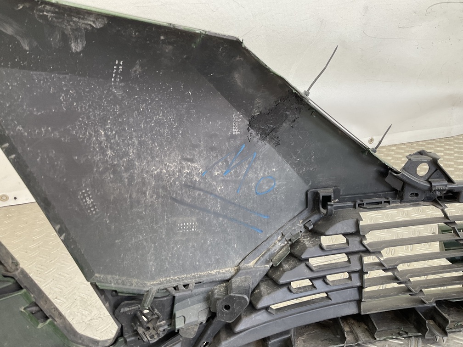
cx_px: 232
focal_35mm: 29
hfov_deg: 61.7
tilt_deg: -20.3
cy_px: 174
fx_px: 388
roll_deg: +0.7
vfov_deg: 48.2
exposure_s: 1/100
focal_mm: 3
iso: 40
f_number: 1.8
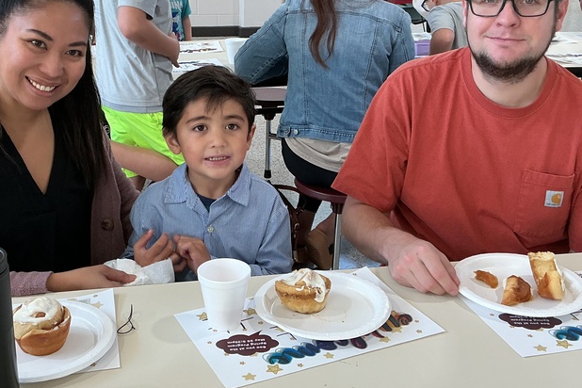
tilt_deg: -17.6
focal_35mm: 50
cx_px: 239
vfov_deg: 26.9
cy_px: 147
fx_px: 808
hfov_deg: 39.5
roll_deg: -0.2
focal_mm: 3
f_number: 1.8
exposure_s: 1/100
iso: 64
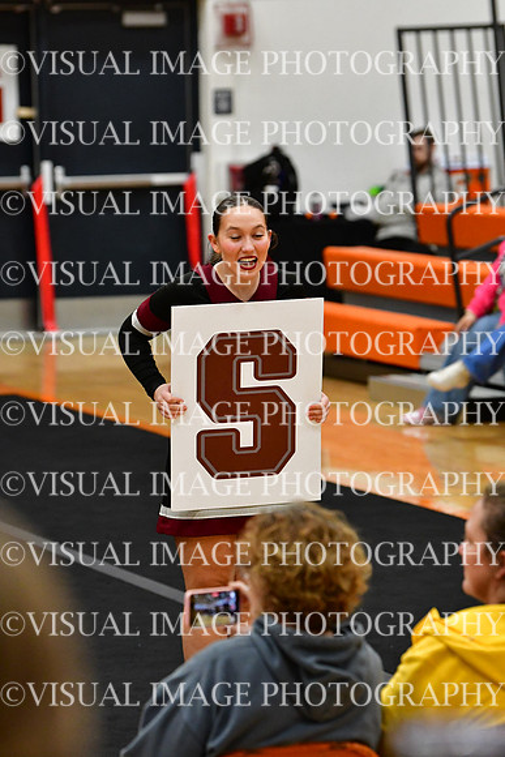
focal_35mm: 217
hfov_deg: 6.3
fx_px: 4563
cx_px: 252
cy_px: 378
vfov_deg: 9.5
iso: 4000
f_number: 4
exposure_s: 1/500
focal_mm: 145
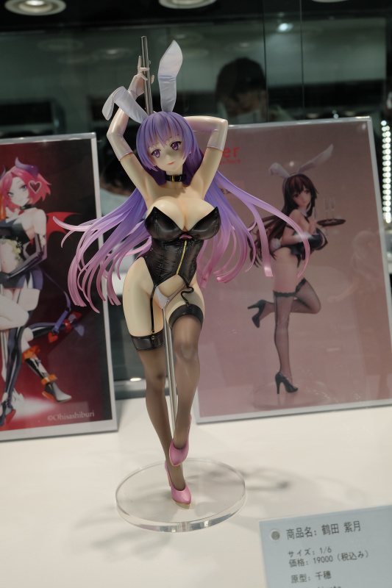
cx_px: 196
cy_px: 294
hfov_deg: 36.9
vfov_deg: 53.1
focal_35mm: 36
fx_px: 588
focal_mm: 24.3
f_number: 5.6
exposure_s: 1/180
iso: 400
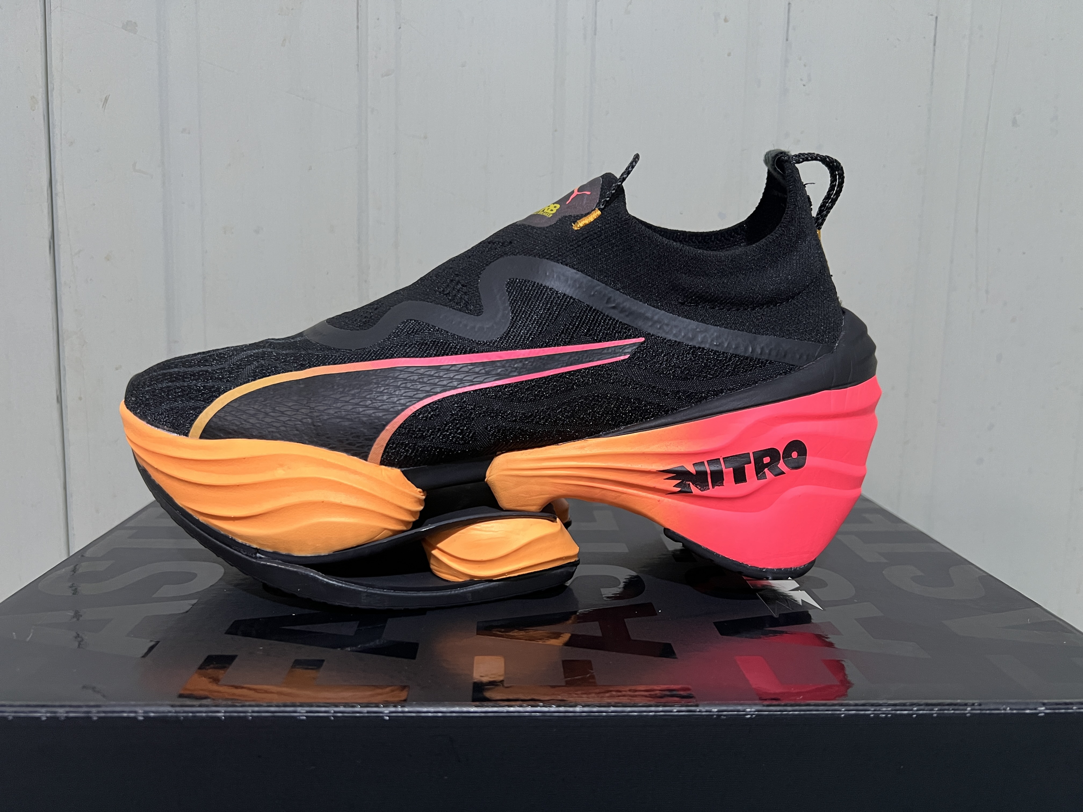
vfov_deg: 53.1
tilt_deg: -7.0
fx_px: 813
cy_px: 406
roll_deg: -0.8
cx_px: 542
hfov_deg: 67.3
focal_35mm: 26
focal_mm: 5.7
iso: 320
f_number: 1.5
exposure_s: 1/60
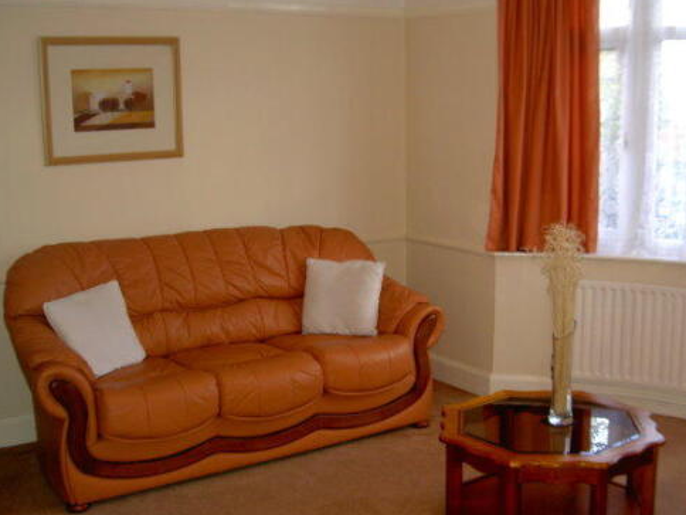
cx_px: 386
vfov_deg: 30.8
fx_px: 931
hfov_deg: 40.4
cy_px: 294
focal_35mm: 47
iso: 100
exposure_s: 1/60
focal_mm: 8
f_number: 2.8
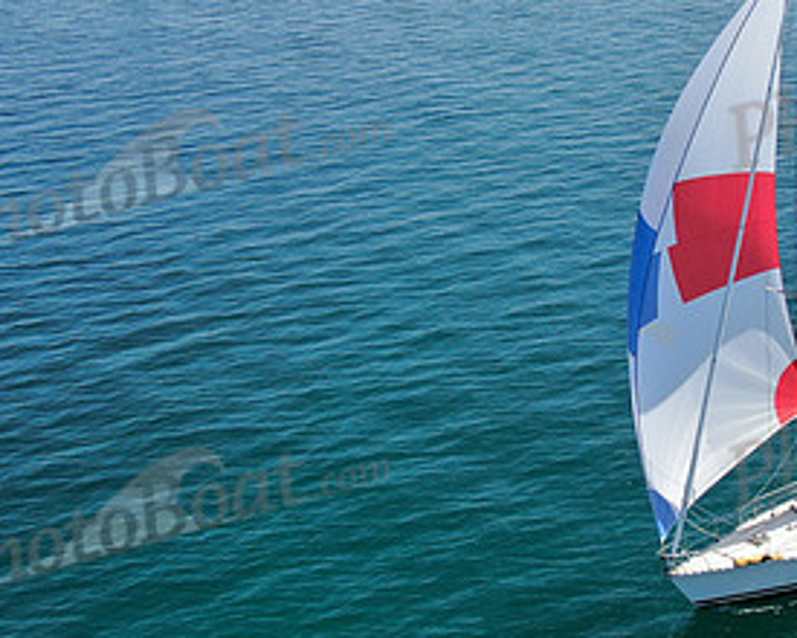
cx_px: 562
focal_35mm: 70
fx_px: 1651
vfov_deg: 21.9
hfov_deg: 26.9
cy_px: 300
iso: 100
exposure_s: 1/1000
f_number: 3.2
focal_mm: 5.82
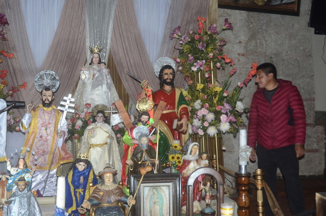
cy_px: 108
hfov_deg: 42.4
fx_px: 420
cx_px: 163
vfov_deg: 28.8
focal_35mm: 46
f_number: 7.1
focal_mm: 31
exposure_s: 1/160
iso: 320
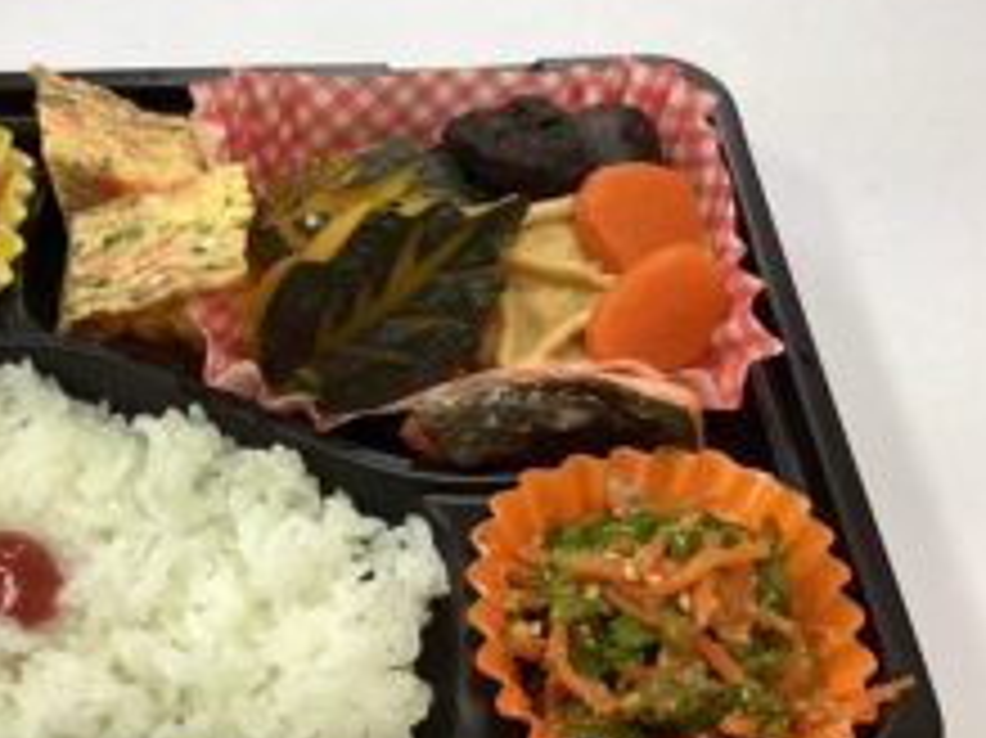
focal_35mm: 53
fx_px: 1509
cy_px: 493
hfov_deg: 35.2
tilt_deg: -54.9
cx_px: 223
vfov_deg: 27.3
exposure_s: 1/50
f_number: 2.4
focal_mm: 3.3
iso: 125
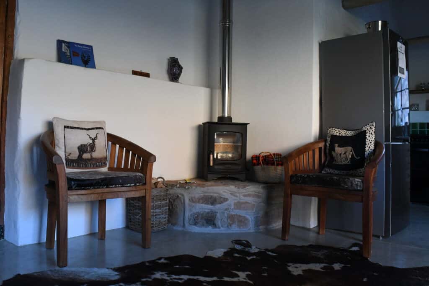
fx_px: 375
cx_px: 214
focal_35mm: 32
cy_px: 143
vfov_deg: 41.7
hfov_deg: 59.5
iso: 2500
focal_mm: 21
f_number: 9
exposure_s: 1/60
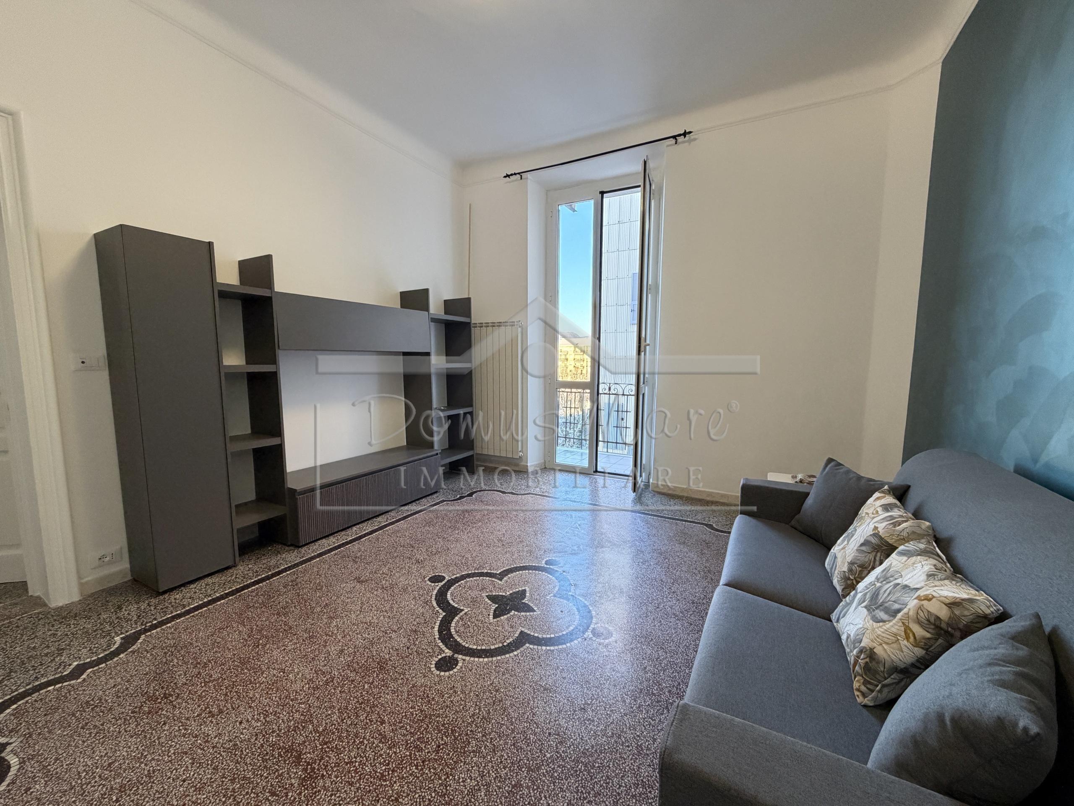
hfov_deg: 102.1
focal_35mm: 14
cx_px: 537
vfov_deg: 85.7
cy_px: 403
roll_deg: -0.3
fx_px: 434
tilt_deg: -6.9
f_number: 2.2
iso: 400
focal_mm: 2.22
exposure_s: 1/60
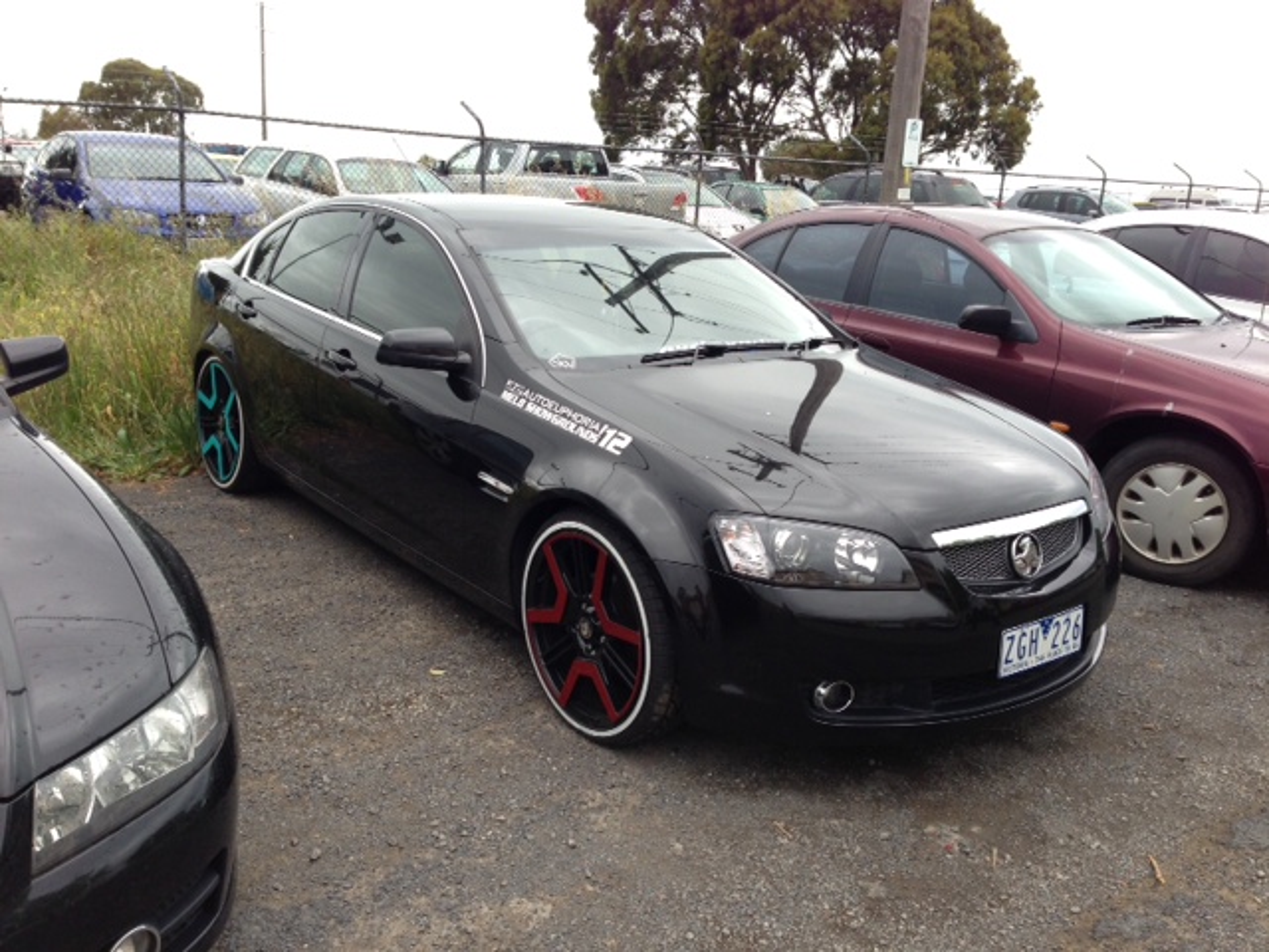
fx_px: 1210
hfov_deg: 55.4
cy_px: 476
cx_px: 634
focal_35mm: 33
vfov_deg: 42.9
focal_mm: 4.13
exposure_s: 1/301
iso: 50
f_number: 2.4
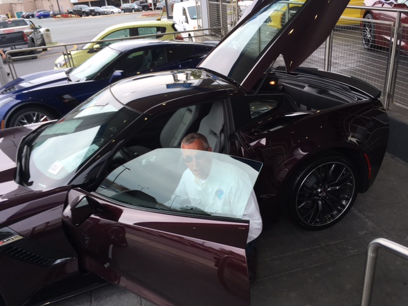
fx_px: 342
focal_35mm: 29
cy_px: 153
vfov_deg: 48.2
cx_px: 204
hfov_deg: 61.7
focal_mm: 4.15
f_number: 2.2
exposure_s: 1/255
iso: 25
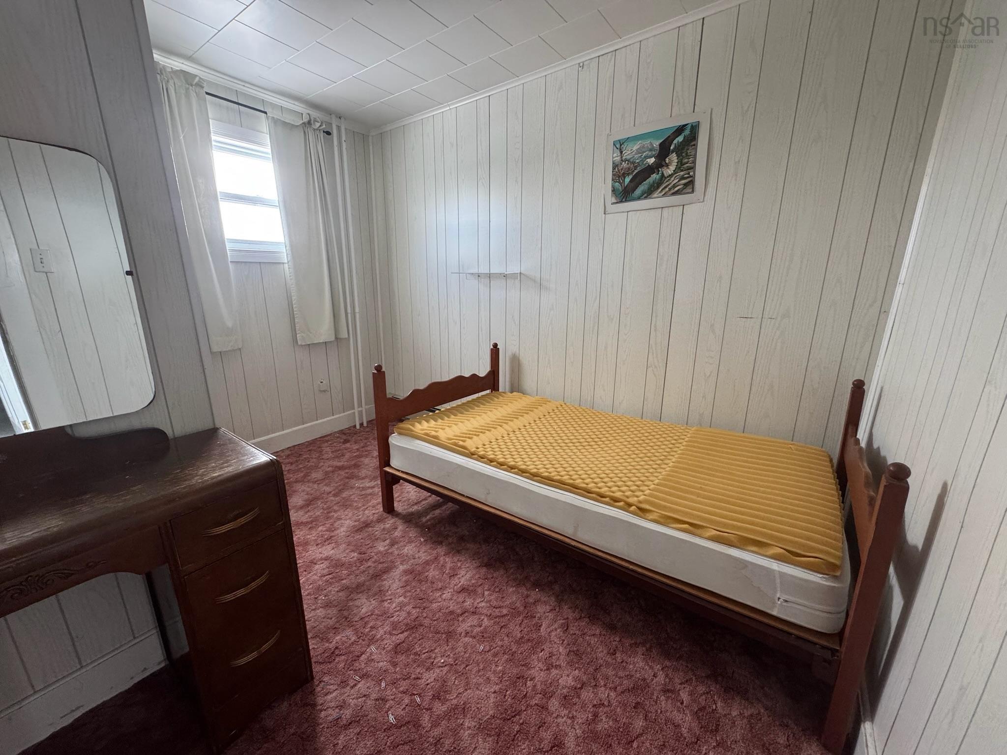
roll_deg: +0.4
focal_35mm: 14
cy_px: 378
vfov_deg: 85.7
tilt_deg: -14.3
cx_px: 504
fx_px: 407
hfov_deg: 102.1
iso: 250
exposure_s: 1/99
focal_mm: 2.22
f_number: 2.2
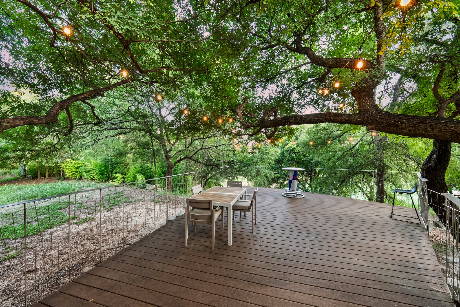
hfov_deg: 112.6
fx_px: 153
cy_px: 154
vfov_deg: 90.1
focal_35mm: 12
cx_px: 230
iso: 2000
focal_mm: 12
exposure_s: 1/5
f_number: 11
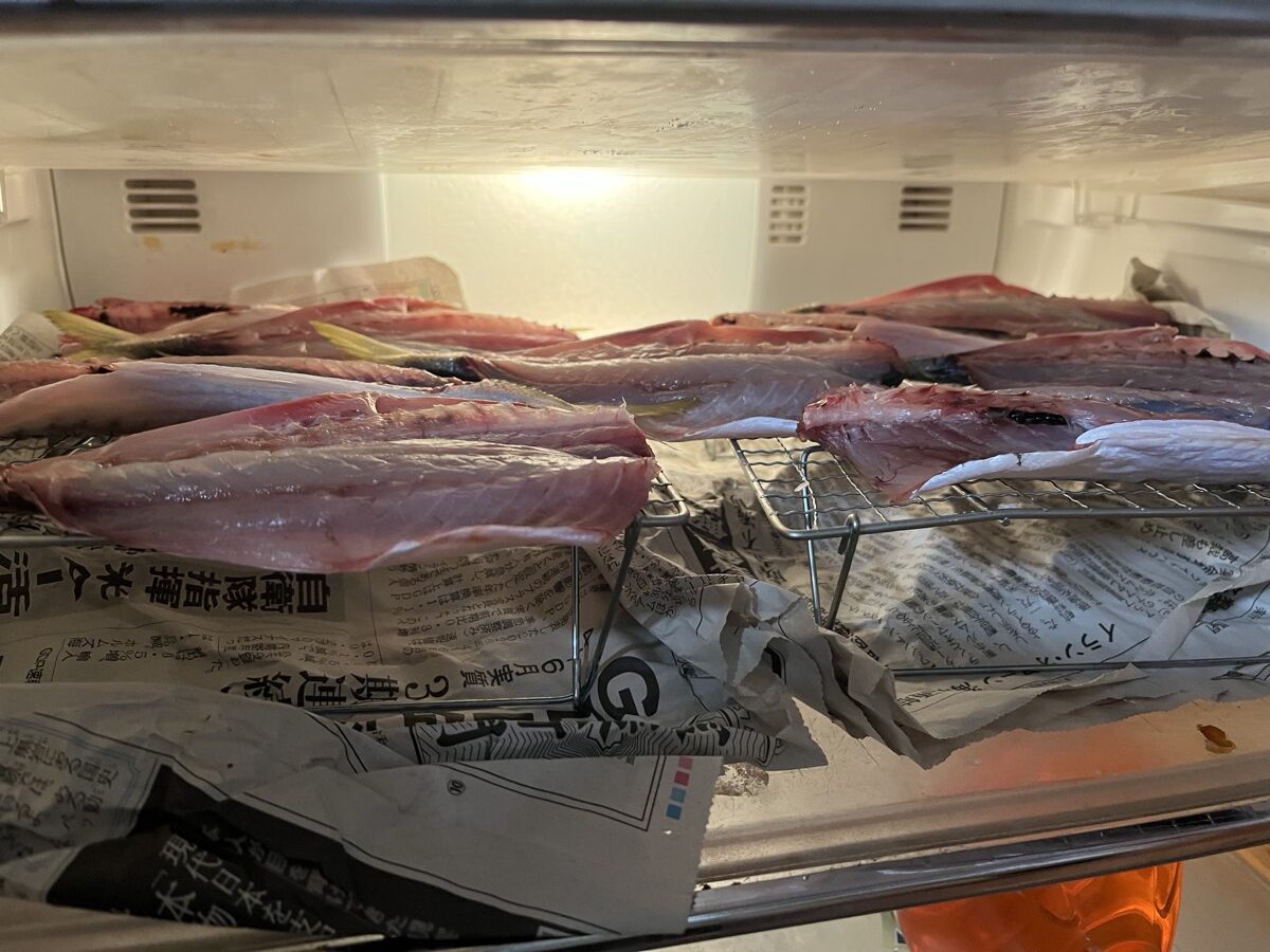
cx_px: 635
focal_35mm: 26
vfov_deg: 53.1
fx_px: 954
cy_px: 476
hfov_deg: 67.3
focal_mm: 5.1
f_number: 1.6
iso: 320
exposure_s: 1/60
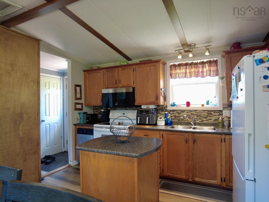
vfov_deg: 66.0
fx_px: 155
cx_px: 134
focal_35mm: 20
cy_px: 101
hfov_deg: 81.7
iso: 100
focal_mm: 4.4
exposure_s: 1/15
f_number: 1.8
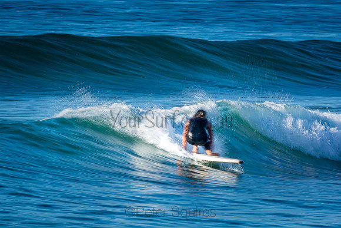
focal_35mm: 750
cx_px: 170
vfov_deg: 1.8
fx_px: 7105
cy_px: 114
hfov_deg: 2.7
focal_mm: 500
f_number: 25
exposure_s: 1/20
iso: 100
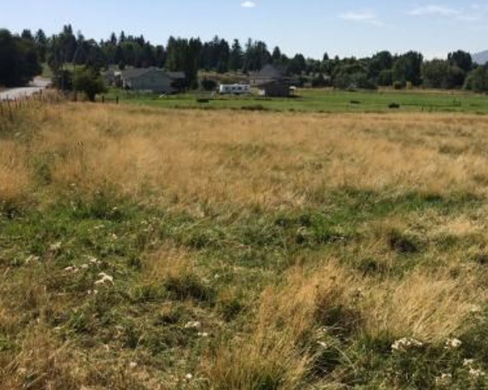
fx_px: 693
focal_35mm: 48
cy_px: 203
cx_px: 344
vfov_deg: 31.4
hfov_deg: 38.1
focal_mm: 4.15
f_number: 2.2
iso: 32
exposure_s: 1/3731
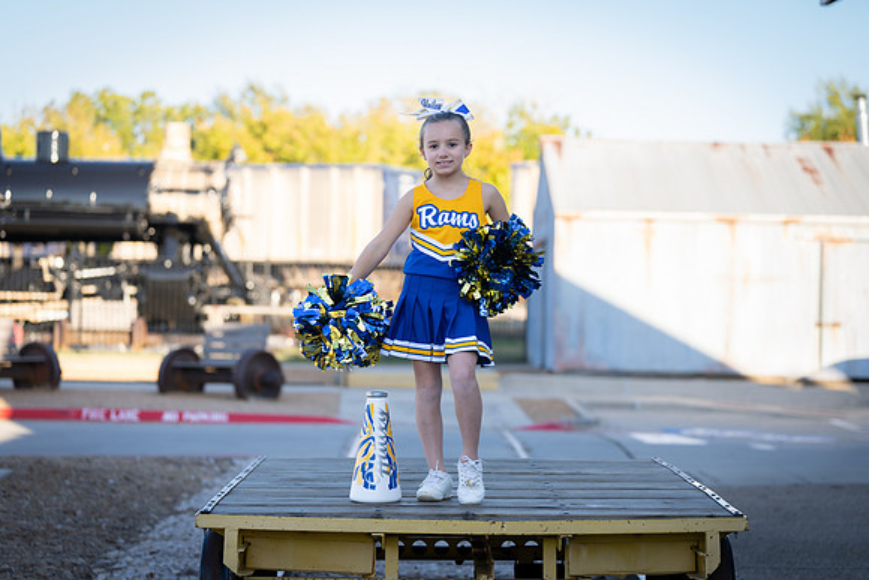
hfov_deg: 24.8
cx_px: 434
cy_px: 290
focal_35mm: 82
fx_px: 1973
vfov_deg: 16.7
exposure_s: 1/320
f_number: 2.8
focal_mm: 79
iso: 100
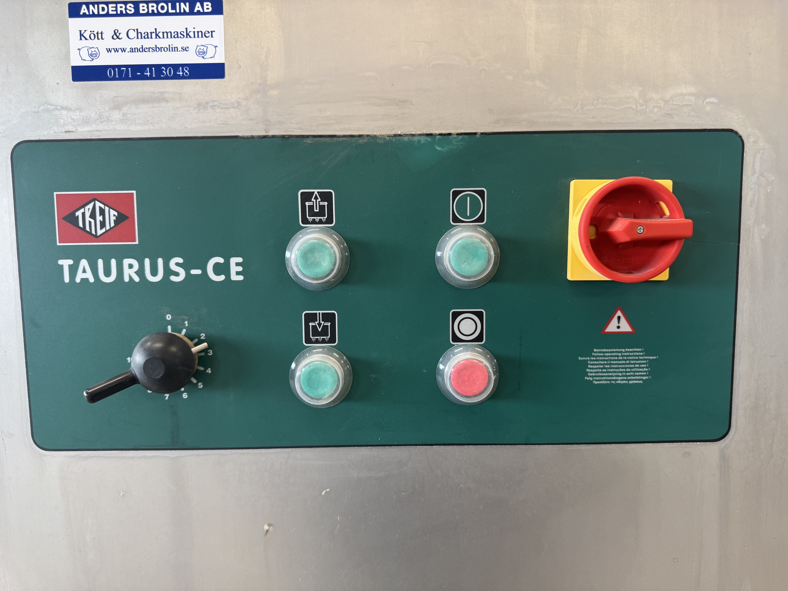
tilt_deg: -5.4
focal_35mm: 24
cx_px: 394
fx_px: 546
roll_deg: +0.6
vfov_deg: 56.8
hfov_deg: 71.6
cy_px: 296
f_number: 1.78
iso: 125
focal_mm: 6.76
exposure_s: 1/50
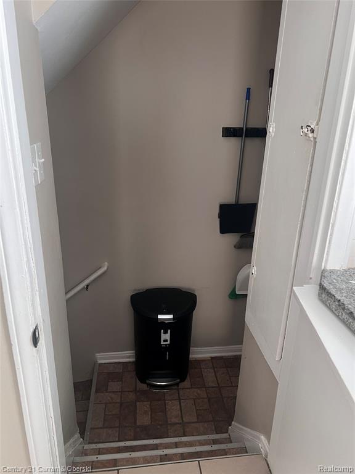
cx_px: 178
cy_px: 237
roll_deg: -1.8
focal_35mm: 26
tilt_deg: -19.8
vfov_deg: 67.3
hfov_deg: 53.1
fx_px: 356
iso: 160
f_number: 1.5
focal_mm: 5.7
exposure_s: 1/60
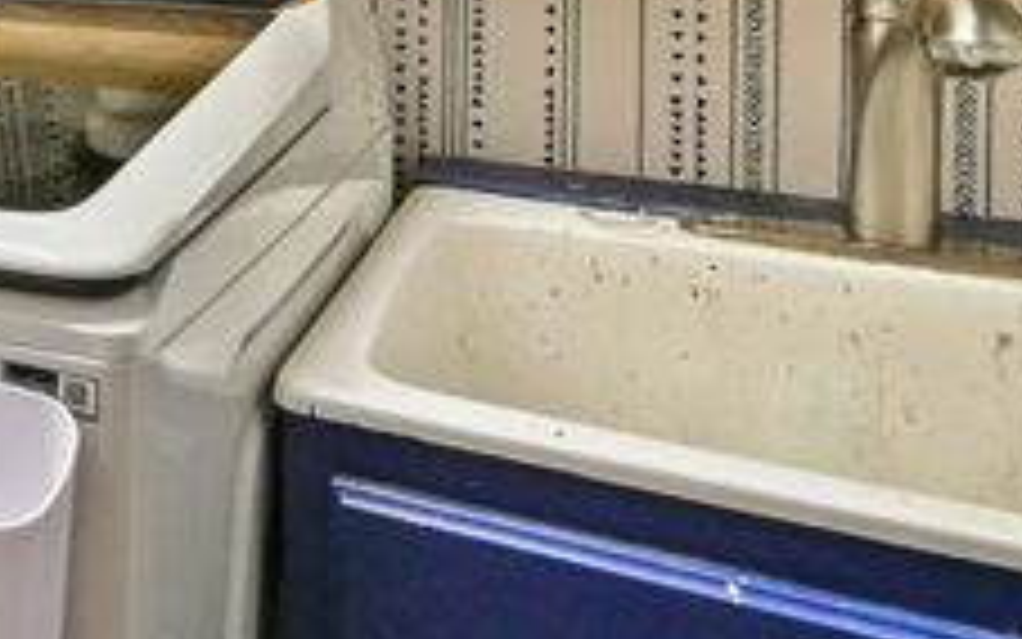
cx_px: -317
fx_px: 1282
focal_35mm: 46
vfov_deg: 24.6
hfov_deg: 32.4
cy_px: -176
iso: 3200
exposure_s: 1/50
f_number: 4
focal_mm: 7
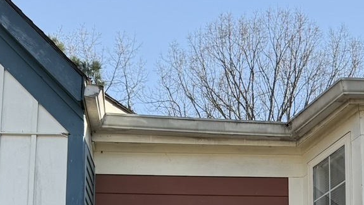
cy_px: 366
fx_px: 898
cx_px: 269
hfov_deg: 22.7
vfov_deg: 12.0
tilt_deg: +13.9
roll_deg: +0.8
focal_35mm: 93
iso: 100
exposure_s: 1/3021
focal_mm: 6.76
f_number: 1.78
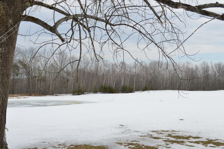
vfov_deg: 28.0
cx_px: 112
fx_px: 298
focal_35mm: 48
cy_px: 74
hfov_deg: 41.1
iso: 100
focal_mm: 32
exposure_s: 1/250
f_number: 8
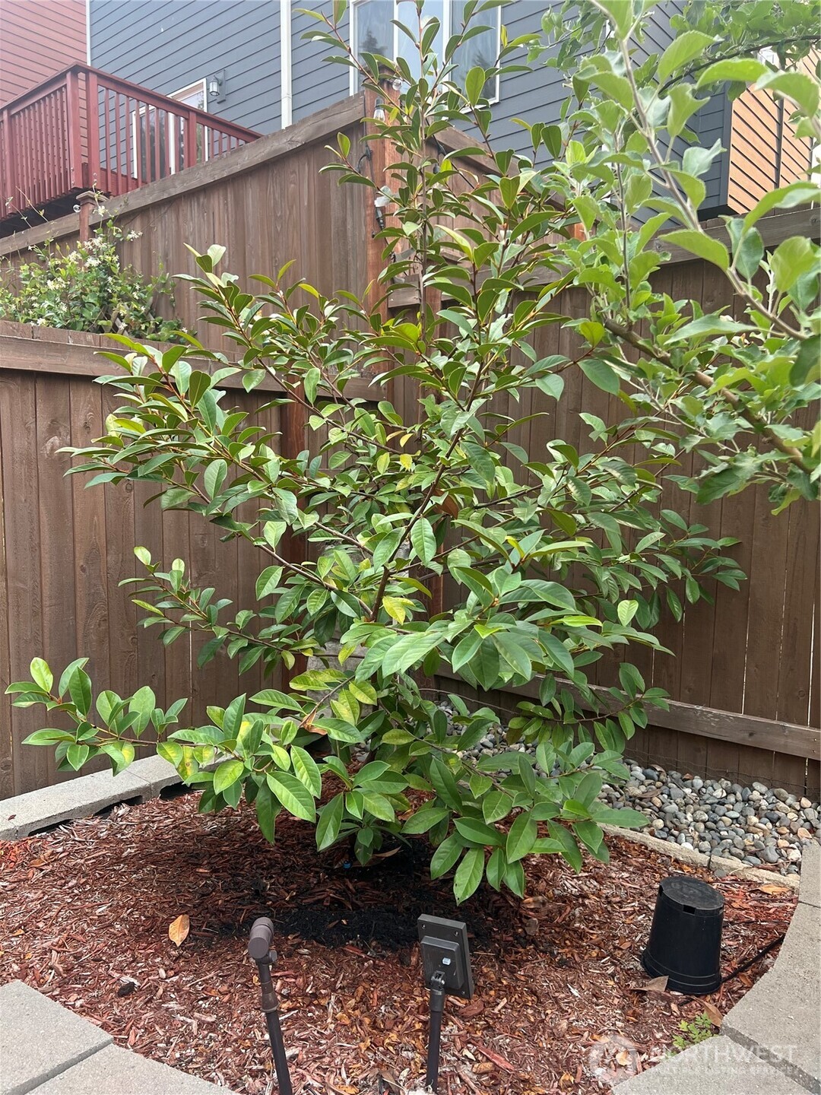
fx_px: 822
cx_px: 410
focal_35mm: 26
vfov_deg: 67.3
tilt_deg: -7.1
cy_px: 548
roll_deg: -2.0
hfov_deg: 53.1
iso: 40
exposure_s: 1/222
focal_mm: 5.7
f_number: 1.5
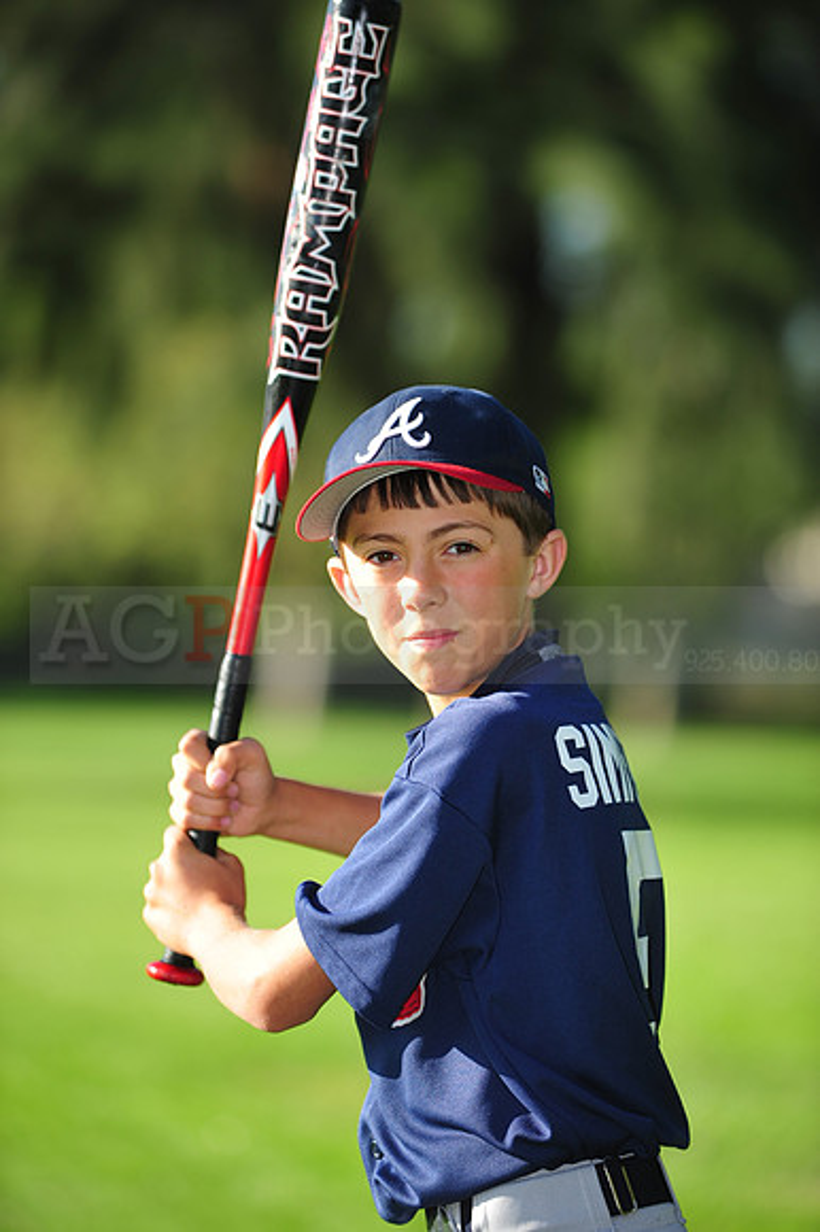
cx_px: 410
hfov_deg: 6.9
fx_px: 6841
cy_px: 616
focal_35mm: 200
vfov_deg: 10.3
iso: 200
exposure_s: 1/640
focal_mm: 200
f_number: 4
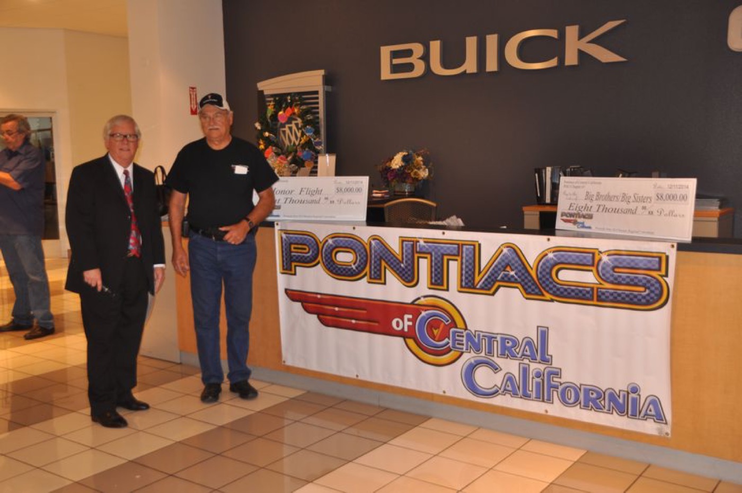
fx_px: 772
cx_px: 371
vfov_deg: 35.4
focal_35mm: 38
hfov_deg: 51.3
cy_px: 246
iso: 320
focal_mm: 25
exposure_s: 1/60
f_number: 4
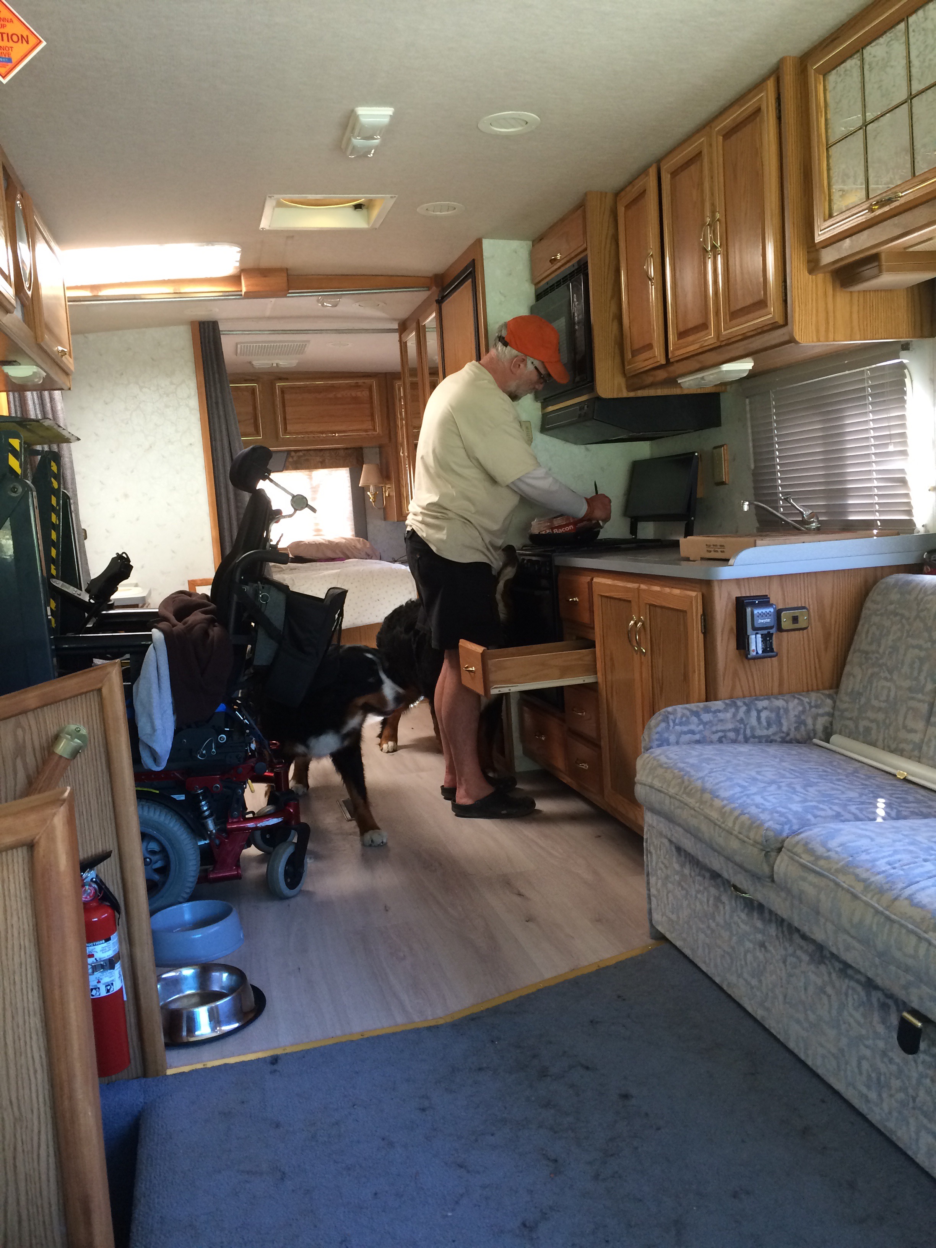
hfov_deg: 48.2
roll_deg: +4.5
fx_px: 1046
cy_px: 624
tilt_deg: -6.3
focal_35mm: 29
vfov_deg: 61.7
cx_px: 468
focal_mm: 4.15
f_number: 2.2
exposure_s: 1/30
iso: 100
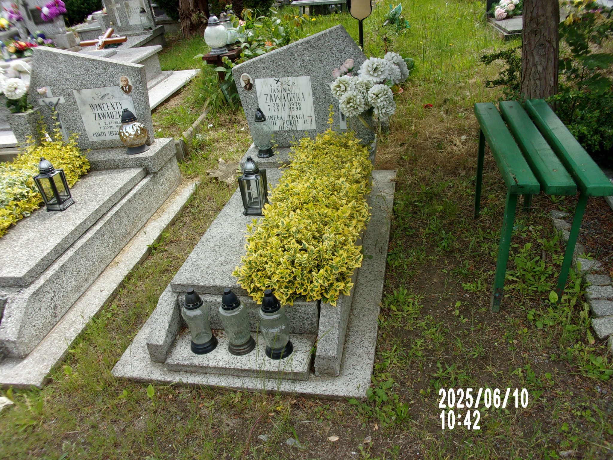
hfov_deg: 63.4
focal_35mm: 28
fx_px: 496
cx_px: 306
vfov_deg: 49.7
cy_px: 230
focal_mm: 5.1
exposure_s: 1/45
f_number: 10.8
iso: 80
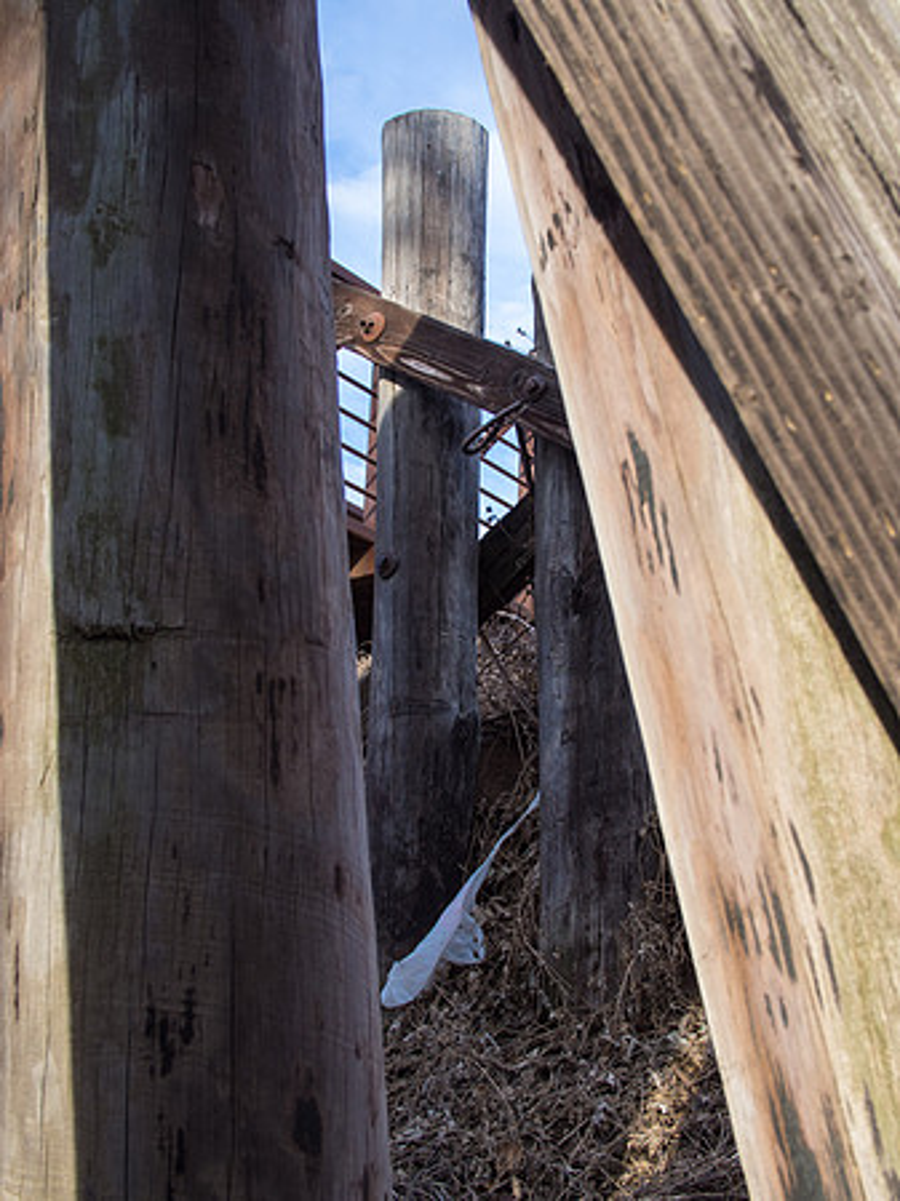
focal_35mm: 50
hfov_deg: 29.1
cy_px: 600
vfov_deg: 38.2
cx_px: 450
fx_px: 1735
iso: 320
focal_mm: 25
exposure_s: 1/200
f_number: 7.1
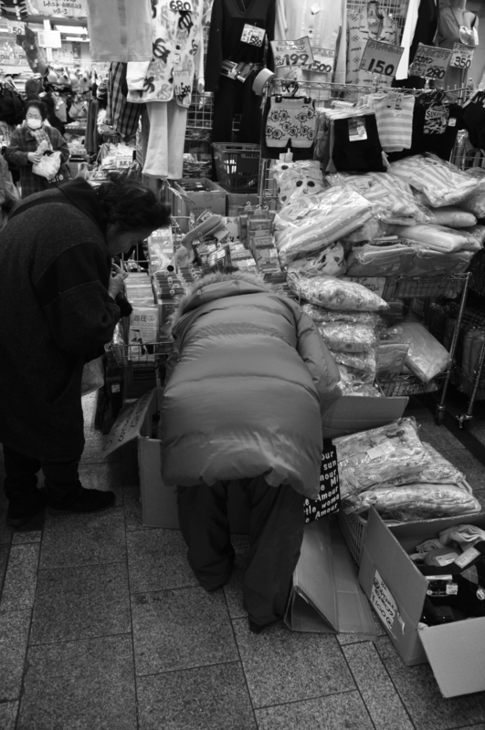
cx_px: 242
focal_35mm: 27
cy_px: 365
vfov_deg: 67.5
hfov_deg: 47.8
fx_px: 547
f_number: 4
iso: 640
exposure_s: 1/60
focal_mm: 18
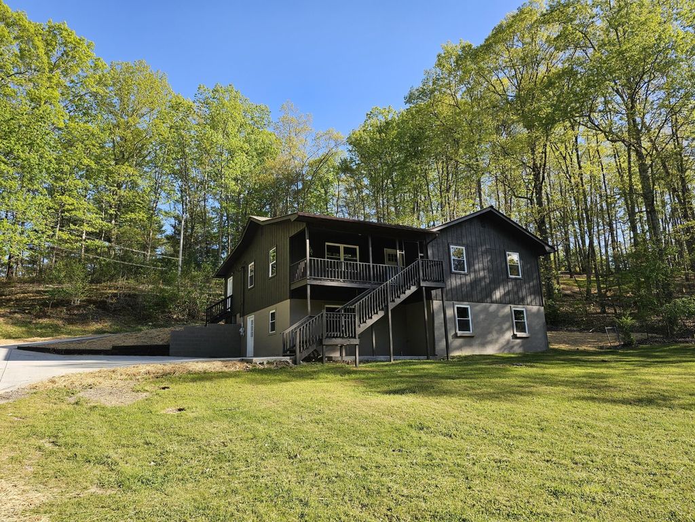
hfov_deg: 73.9
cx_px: 348
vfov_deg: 58.9
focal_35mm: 23
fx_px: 462
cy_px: 261
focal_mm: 6.3
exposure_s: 1/314
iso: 10
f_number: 1.7
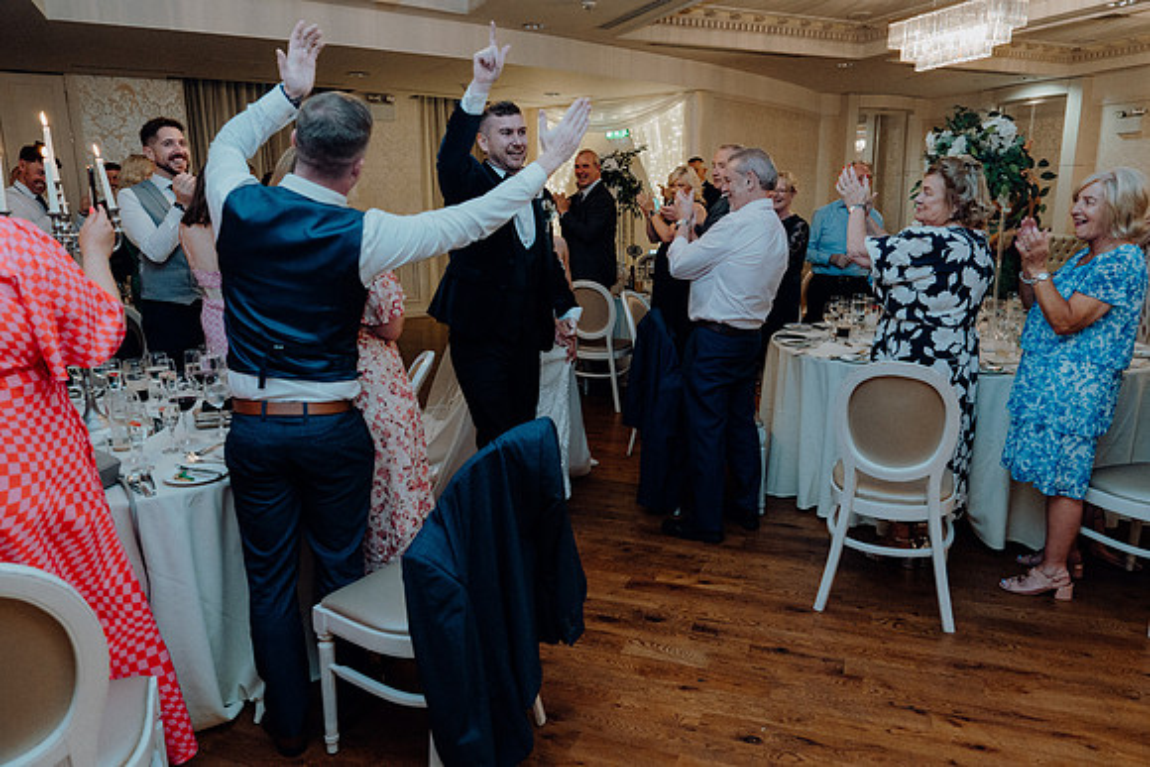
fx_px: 767
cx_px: 575
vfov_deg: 53.2
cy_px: 384
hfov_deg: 73.7
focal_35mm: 24
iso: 2500
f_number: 3.5
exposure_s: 1/160
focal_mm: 24
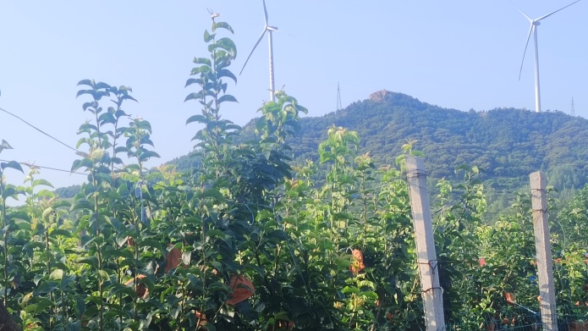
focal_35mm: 79
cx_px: 283
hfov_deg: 26.8
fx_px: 1232
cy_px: 243
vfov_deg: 15.2
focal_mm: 5.25
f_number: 1.75
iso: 100
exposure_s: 1/507
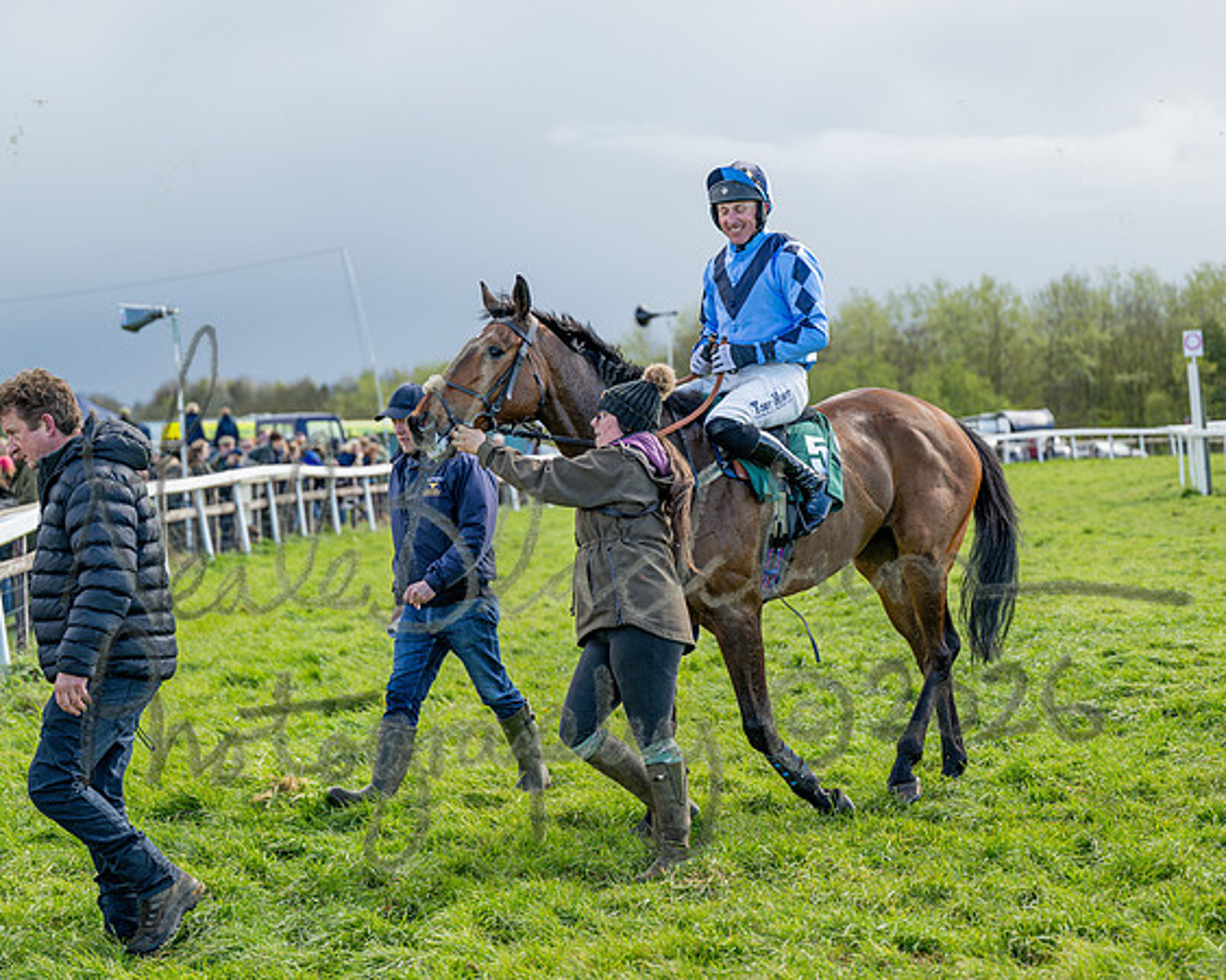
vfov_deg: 19.2
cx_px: 617
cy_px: 490
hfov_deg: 23.9
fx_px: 2902
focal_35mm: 80
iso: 400
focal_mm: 71
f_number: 2.8
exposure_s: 1/1600
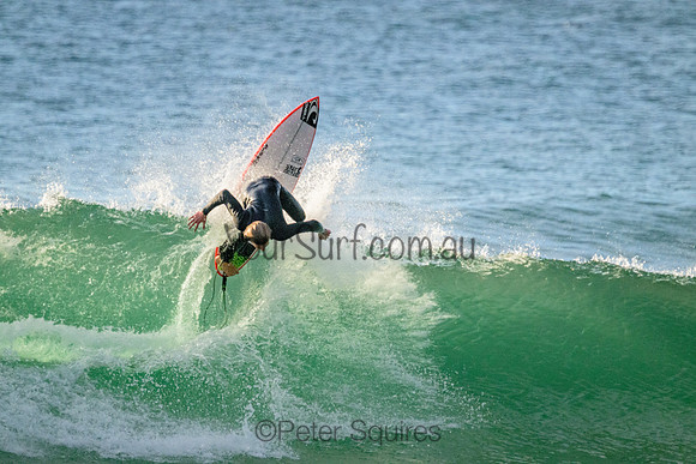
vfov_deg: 1.7
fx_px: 15470
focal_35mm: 800
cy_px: 232
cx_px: 348
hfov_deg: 2.6
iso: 6400
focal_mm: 800
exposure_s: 1/1250
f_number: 11
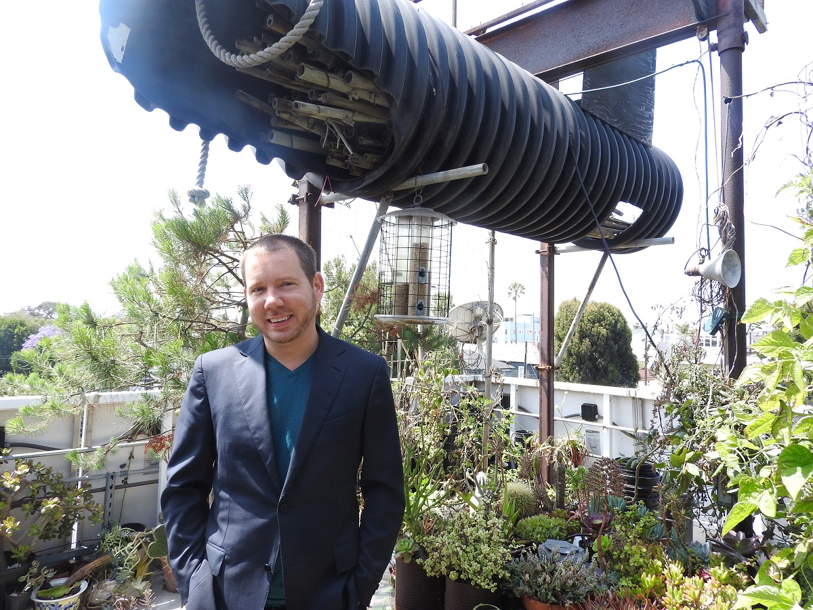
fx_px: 564
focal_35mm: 24
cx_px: 406
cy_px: 305
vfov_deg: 56.8
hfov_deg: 71.6
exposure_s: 1/320
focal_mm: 4.3
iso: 100
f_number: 3.3
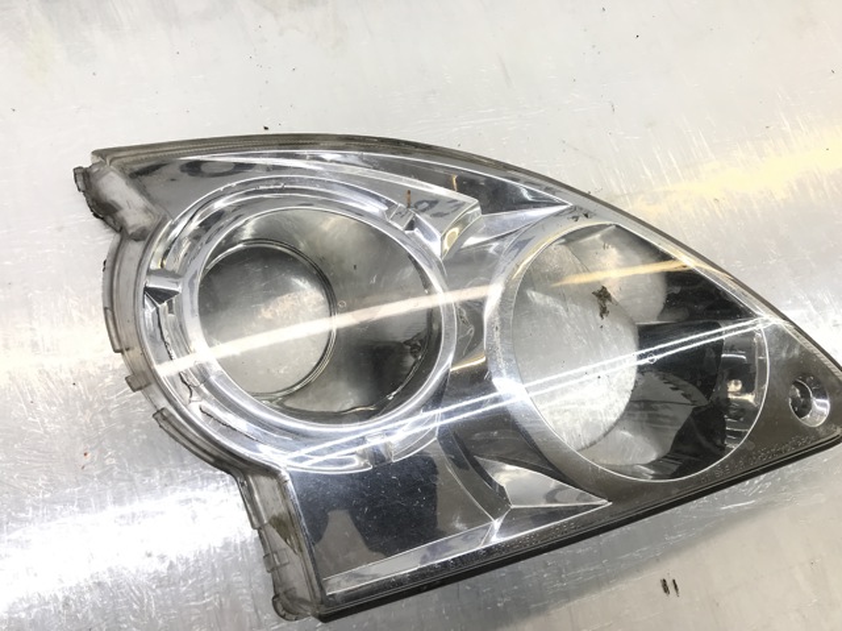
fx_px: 681
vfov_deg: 49.7
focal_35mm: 28
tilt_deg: -73.1
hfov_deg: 63.5
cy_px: 316
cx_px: 421
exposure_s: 1/205
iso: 20
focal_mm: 3.99
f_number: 1.8
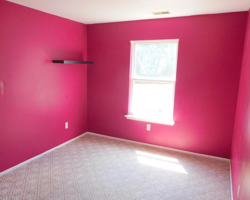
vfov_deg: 53.2
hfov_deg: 64.0
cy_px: 103
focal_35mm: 27
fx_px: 200
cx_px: 116
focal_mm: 4.5
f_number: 3.4
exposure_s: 1/60
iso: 125
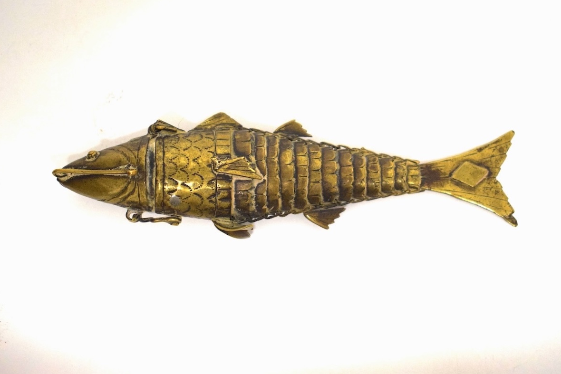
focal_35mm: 58
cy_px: 188
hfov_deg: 34.5
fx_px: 904
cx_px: 280
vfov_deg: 23.4
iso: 1800
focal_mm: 38
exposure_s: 1/125
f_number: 4.8
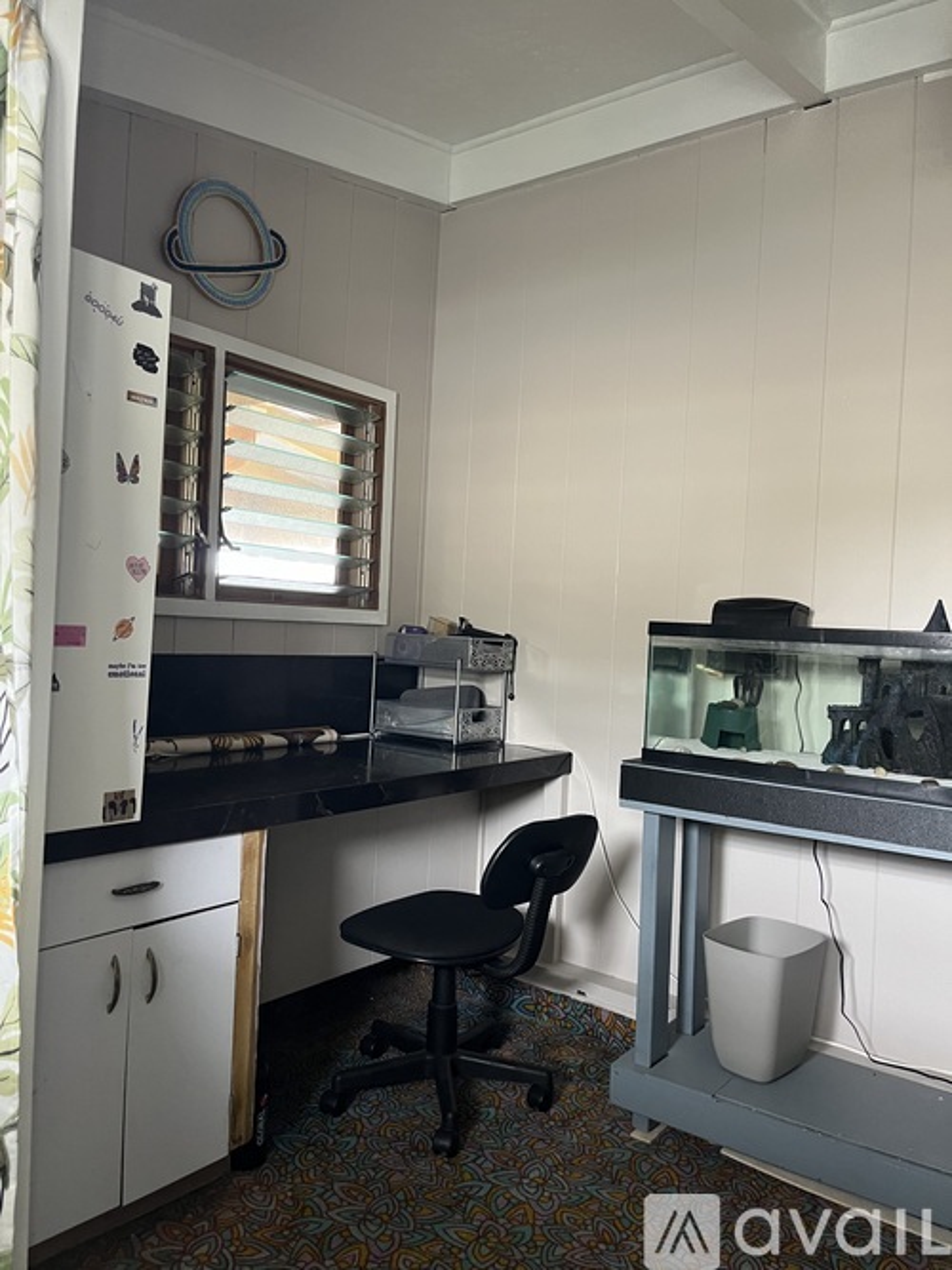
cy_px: 635
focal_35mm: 26
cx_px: 476
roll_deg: -3.0
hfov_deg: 53.0
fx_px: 954
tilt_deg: +0.2
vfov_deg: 67.3
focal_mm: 5.1
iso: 400
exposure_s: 1/40
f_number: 1.6
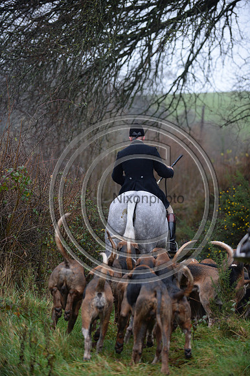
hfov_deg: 12.4
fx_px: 1147
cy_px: 188
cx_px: 125
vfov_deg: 18.6
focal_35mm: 110
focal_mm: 110
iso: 1600
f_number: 2.8
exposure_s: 1/800
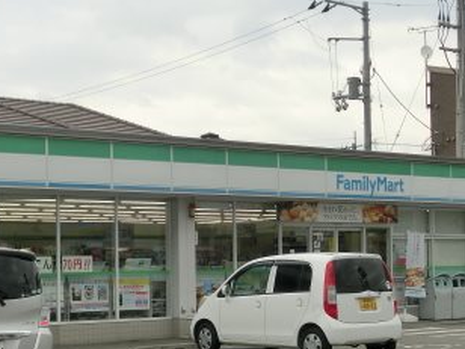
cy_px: 237
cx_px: 175
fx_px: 1061
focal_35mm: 79
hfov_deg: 24.6
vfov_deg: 18.6
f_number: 3.9
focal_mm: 6.67
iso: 80
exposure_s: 1/500
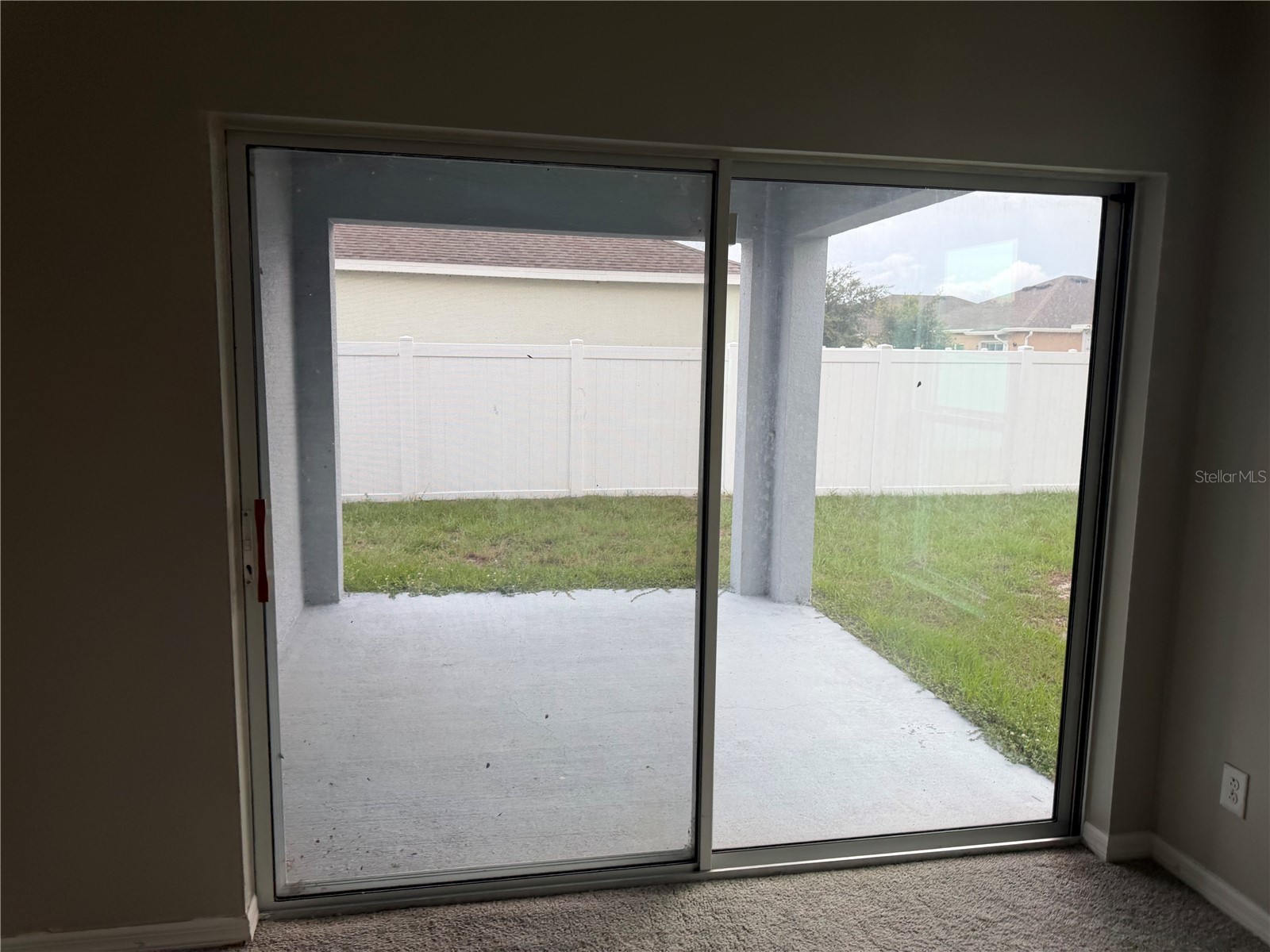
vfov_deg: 56.8
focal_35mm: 24
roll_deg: +0.4
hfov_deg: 71.6
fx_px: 881
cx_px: 635
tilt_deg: -6.4
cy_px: 476
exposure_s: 1/121
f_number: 1.78
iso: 80
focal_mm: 6.76
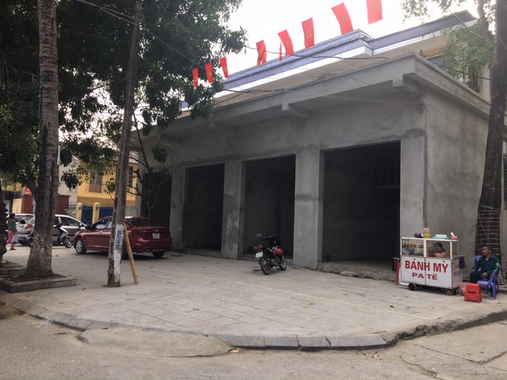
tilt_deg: +5.7
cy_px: 190
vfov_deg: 48.2
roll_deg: -1.6
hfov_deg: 61.7
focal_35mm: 29
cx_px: 254
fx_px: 425
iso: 25
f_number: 2.2
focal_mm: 4.15
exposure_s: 1/139
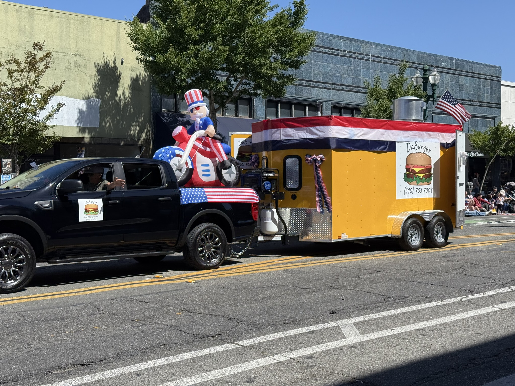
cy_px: 193
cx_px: 258
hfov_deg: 39.7
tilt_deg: -1.6
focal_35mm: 48
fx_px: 714
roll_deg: +0.1
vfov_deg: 30.3
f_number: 1.78
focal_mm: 6.76
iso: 64
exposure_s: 1/4098
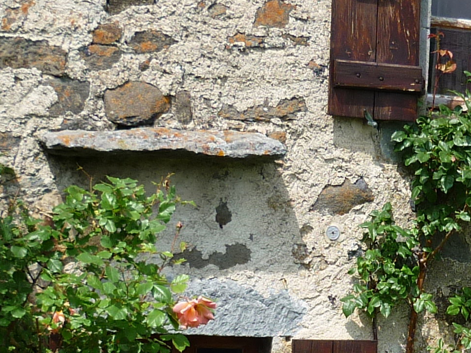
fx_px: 1796
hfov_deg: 14.7
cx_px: 474
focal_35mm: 132
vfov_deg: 11.2
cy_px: 316
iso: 80
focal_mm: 6.4
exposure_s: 1/800
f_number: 3
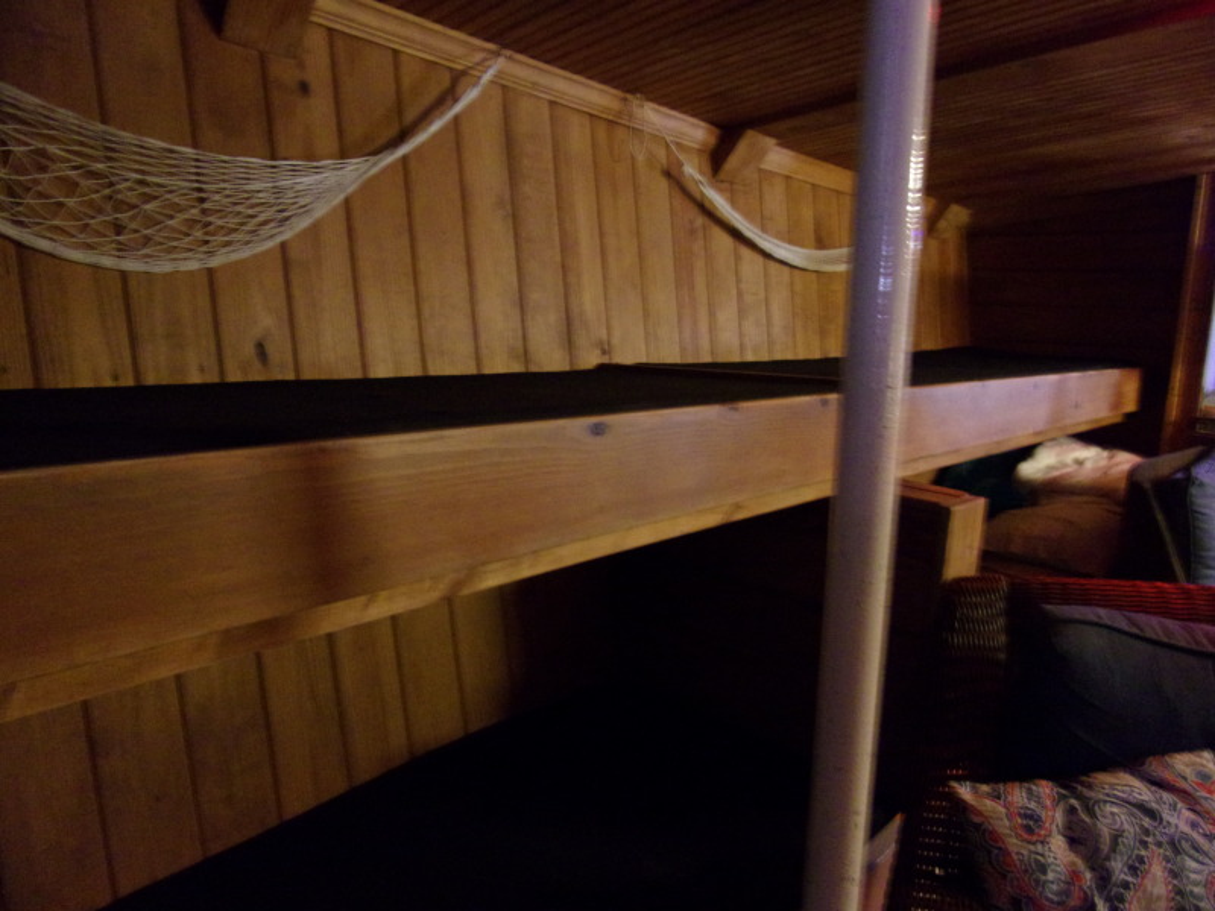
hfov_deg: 71.6
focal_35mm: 24
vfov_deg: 56.8
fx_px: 842
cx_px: 608
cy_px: 456
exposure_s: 1/4
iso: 400
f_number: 3.3
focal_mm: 4.3
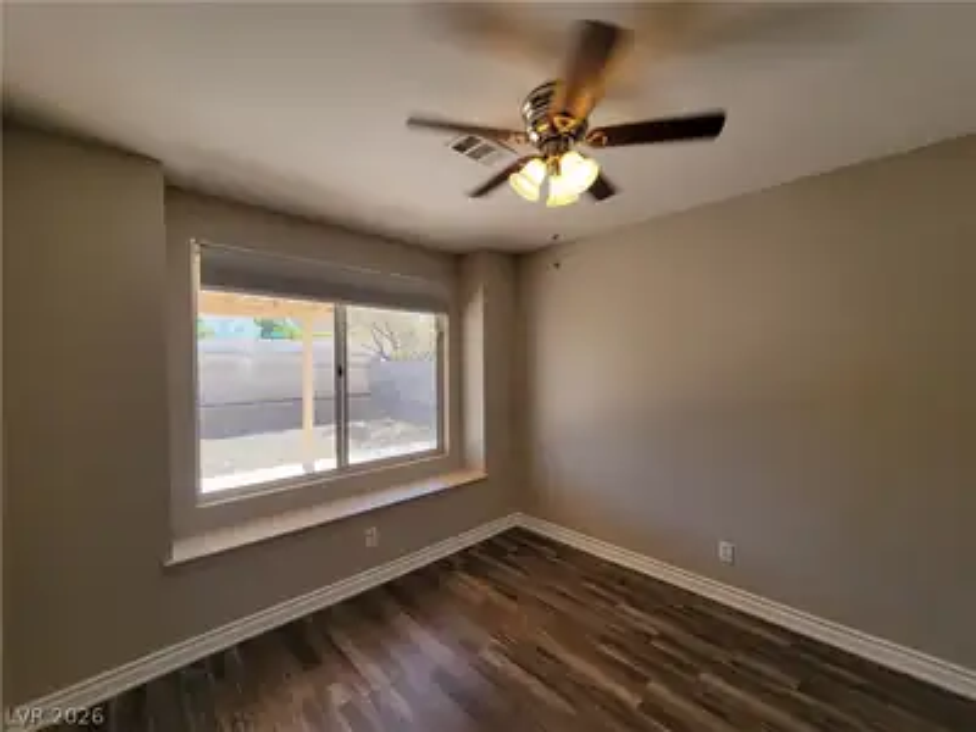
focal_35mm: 13
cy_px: 366
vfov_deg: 89.9
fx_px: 367
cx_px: 488
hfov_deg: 106.2
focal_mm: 2.2
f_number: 2.2
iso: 64
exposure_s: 1/120
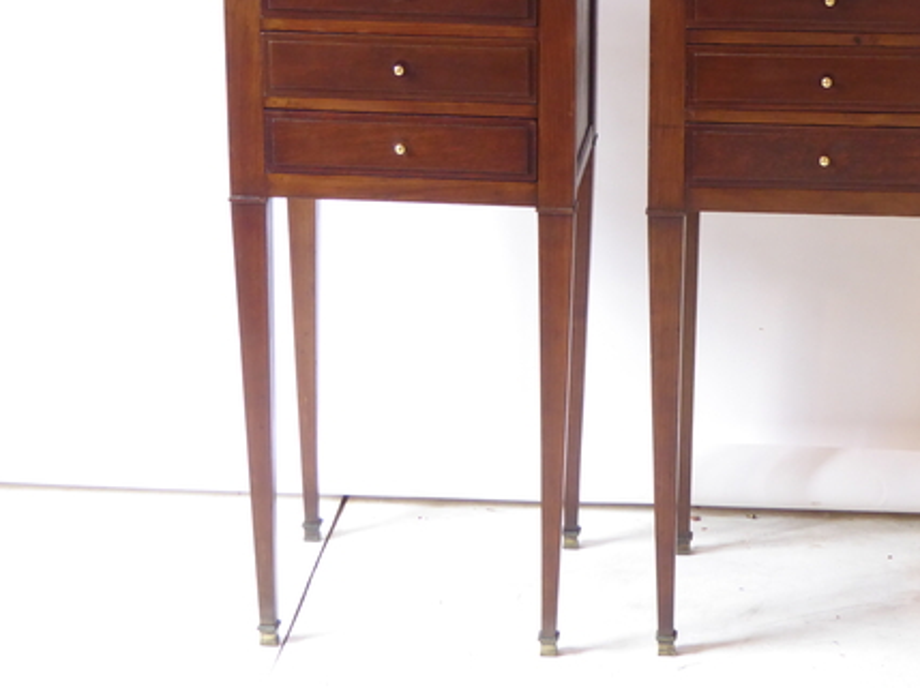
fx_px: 2417
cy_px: 276
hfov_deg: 21.5
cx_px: 577
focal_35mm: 91
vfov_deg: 16.2
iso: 400
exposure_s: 1/20
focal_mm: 11.7
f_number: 4.4
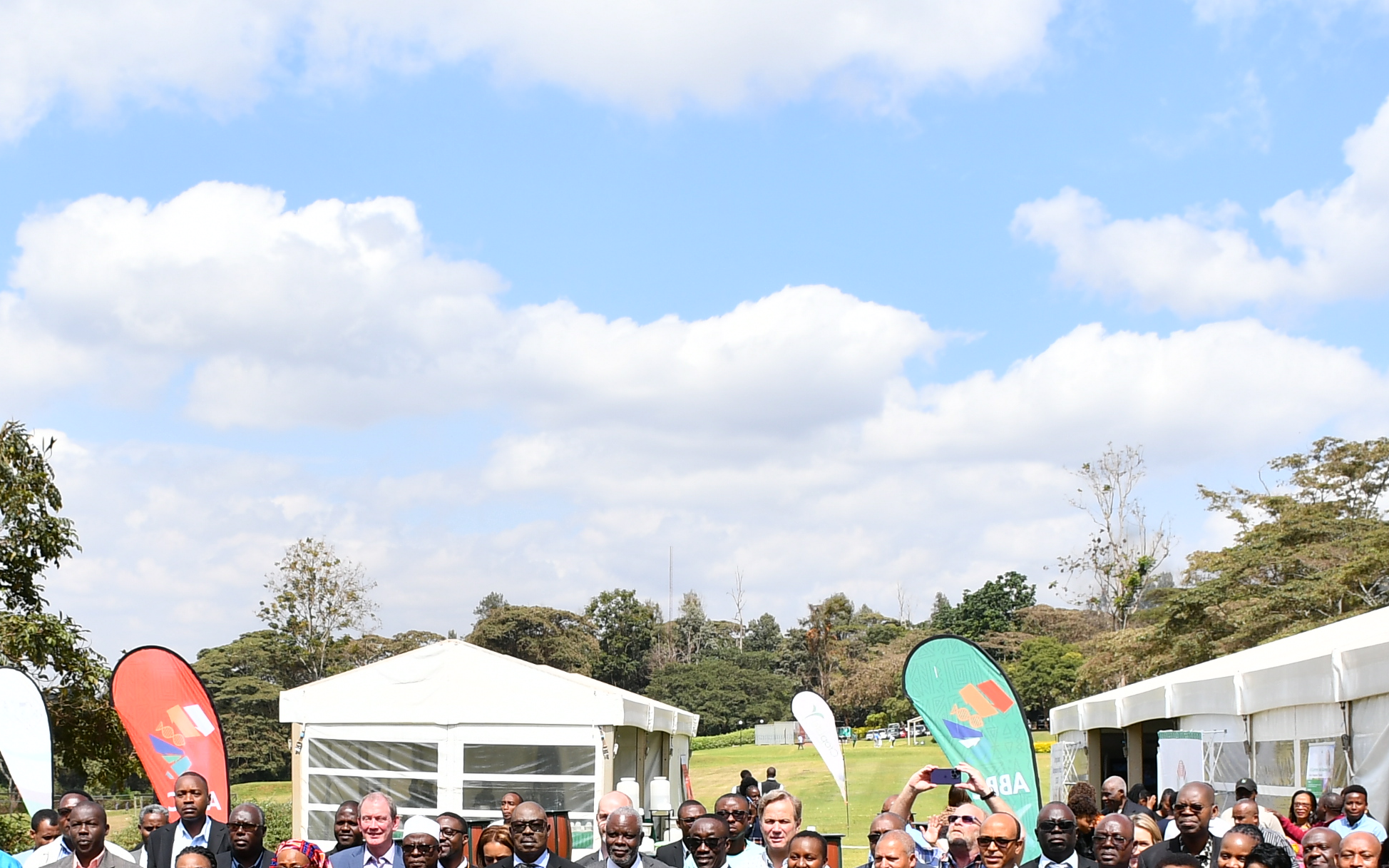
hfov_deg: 34.4
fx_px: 2233
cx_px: 554
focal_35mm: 59
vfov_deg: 21.4
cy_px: 810
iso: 100
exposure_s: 1/200
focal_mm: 18
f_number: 7.1
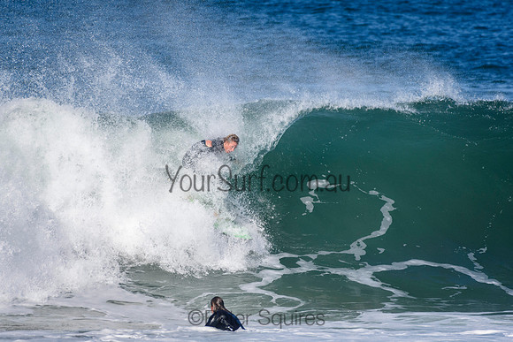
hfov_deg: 2.7
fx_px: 10691
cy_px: 171
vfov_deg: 1.8
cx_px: 256
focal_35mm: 750
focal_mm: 500
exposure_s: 1/4000
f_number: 5.6
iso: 500
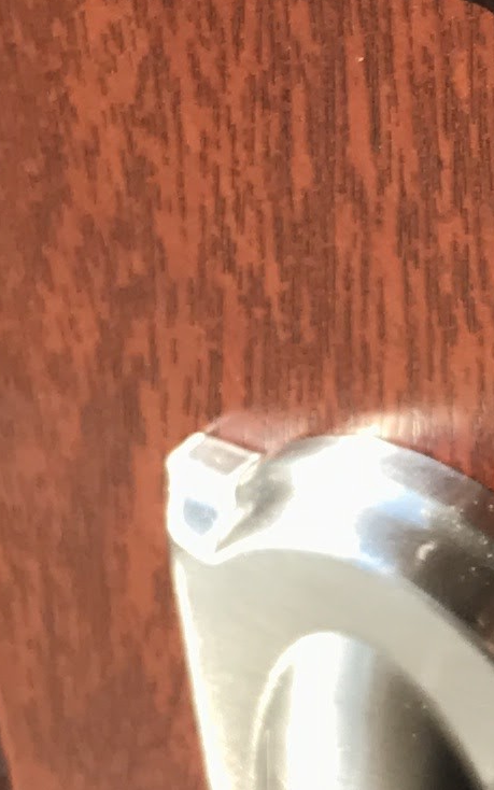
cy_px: 450
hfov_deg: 7.9
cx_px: 705
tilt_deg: -36.8
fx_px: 3510
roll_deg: +4.4
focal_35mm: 163
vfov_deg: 12.8
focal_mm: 3.99
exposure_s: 1/580
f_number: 1.8
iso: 20
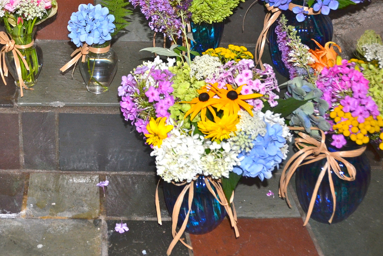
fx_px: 543
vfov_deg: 25.7
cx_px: 61
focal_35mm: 51
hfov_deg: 37.1
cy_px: 26
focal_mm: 18
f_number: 3.5
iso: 800
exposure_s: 1/60
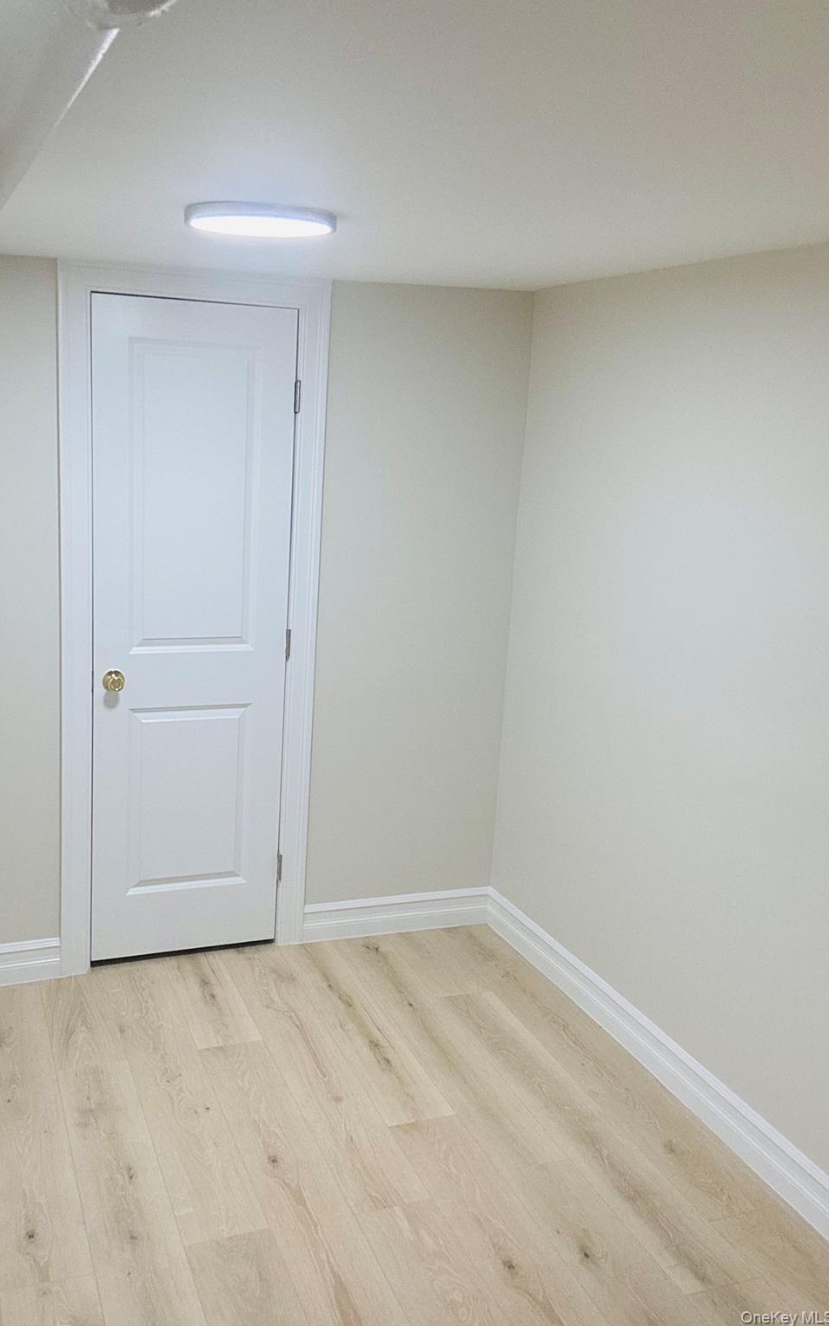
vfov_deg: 59.6
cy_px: 661
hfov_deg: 39.3
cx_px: 340
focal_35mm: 32
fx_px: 1157
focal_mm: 2.69
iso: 64
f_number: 1.9
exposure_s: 1/60
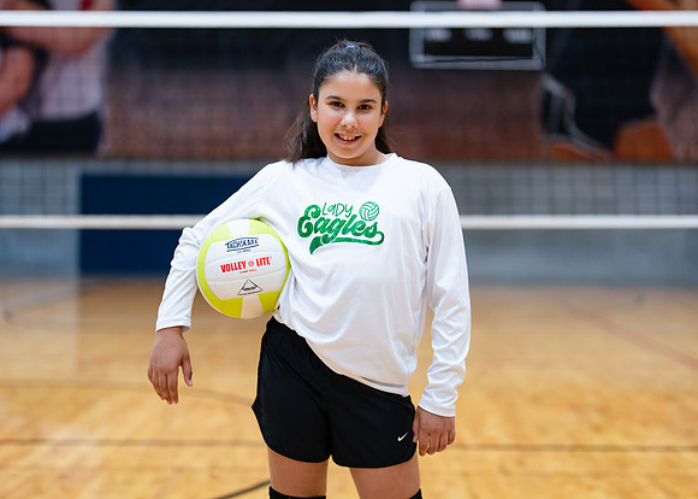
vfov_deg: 25.0
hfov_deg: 34.6
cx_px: 356
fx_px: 1121
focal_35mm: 57
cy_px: 232
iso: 640
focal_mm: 50
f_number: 1.2
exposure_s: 1/500
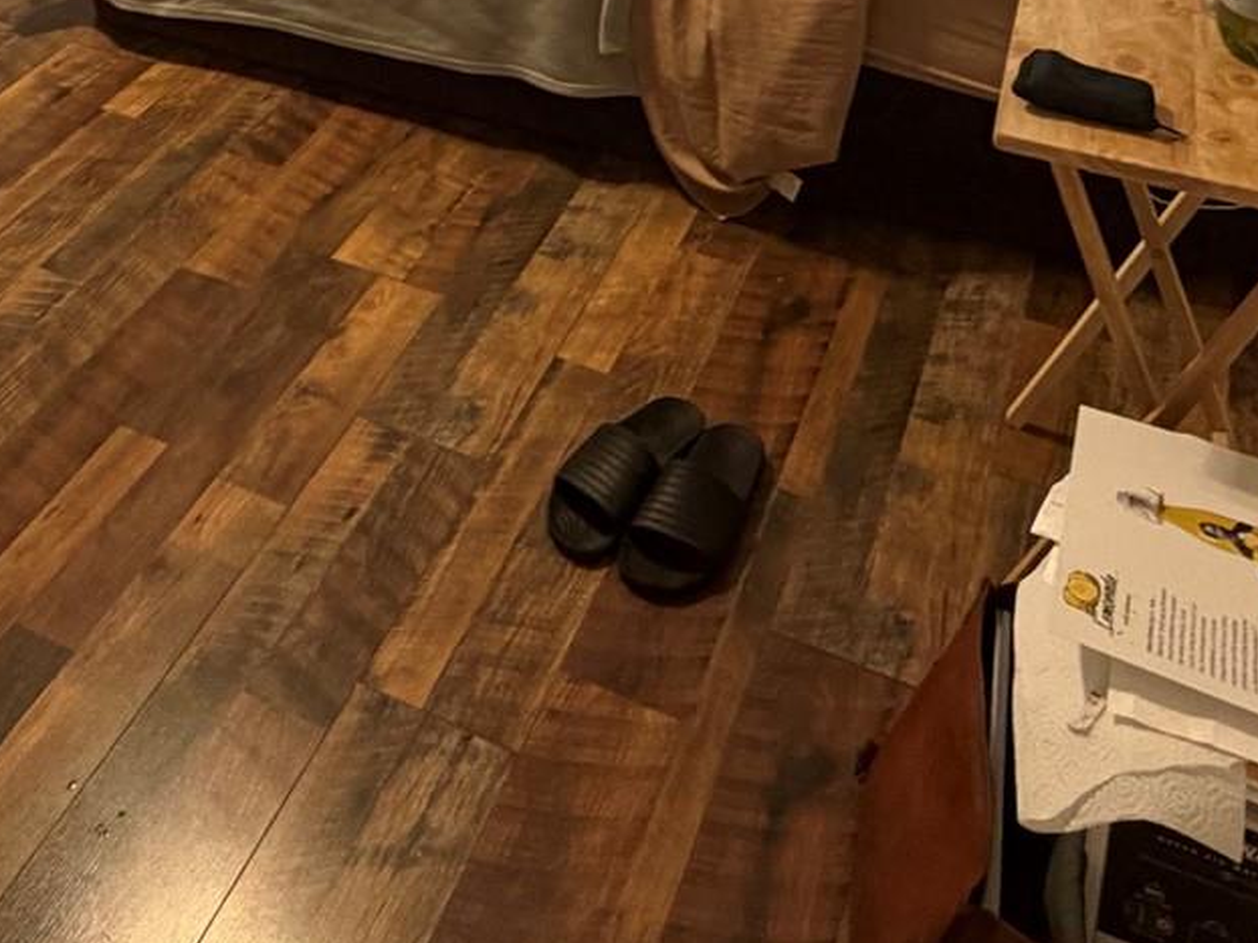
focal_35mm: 46
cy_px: -355
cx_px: 438
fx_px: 1671
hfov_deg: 40.8
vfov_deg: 25.8
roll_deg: +0.4
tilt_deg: -14.1
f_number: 2.2
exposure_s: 1/60
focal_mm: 2.22
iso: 400
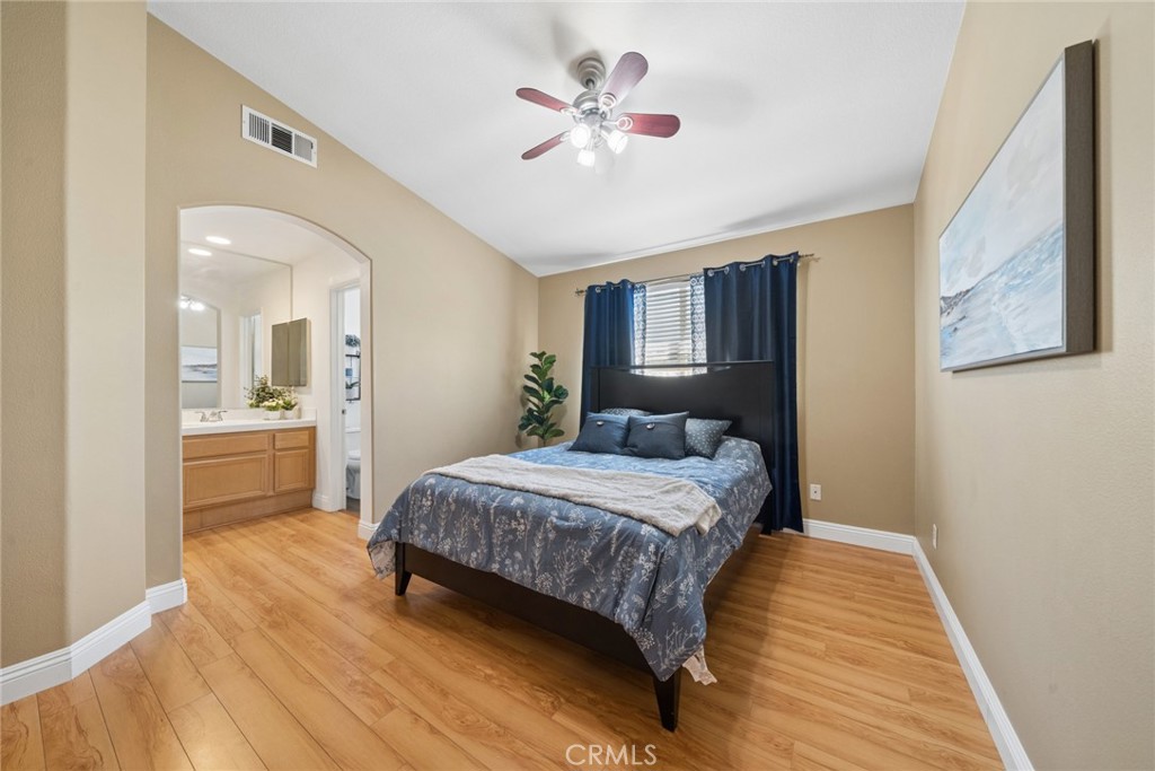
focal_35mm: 12
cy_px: 386
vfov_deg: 90.0
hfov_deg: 112.6
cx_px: 578
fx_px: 385
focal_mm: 12
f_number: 8
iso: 800
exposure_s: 1/15
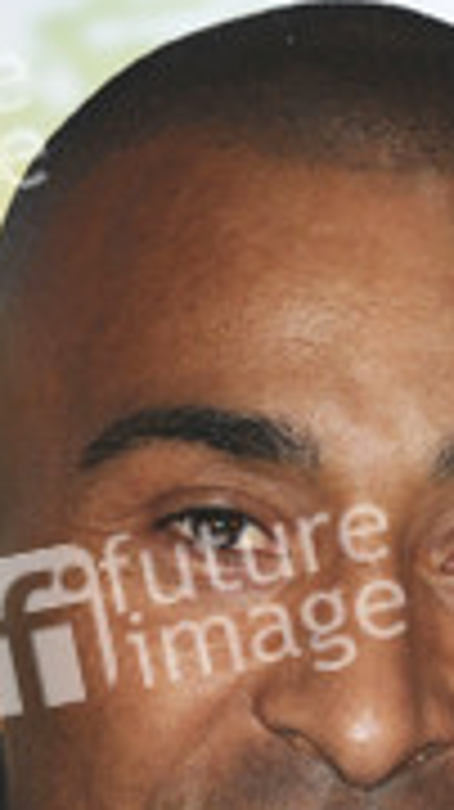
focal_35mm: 420
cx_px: 308
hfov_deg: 2.9
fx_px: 9005
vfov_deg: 5.1
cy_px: 837
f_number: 5.6
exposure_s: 1/250
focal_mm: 120
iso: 320
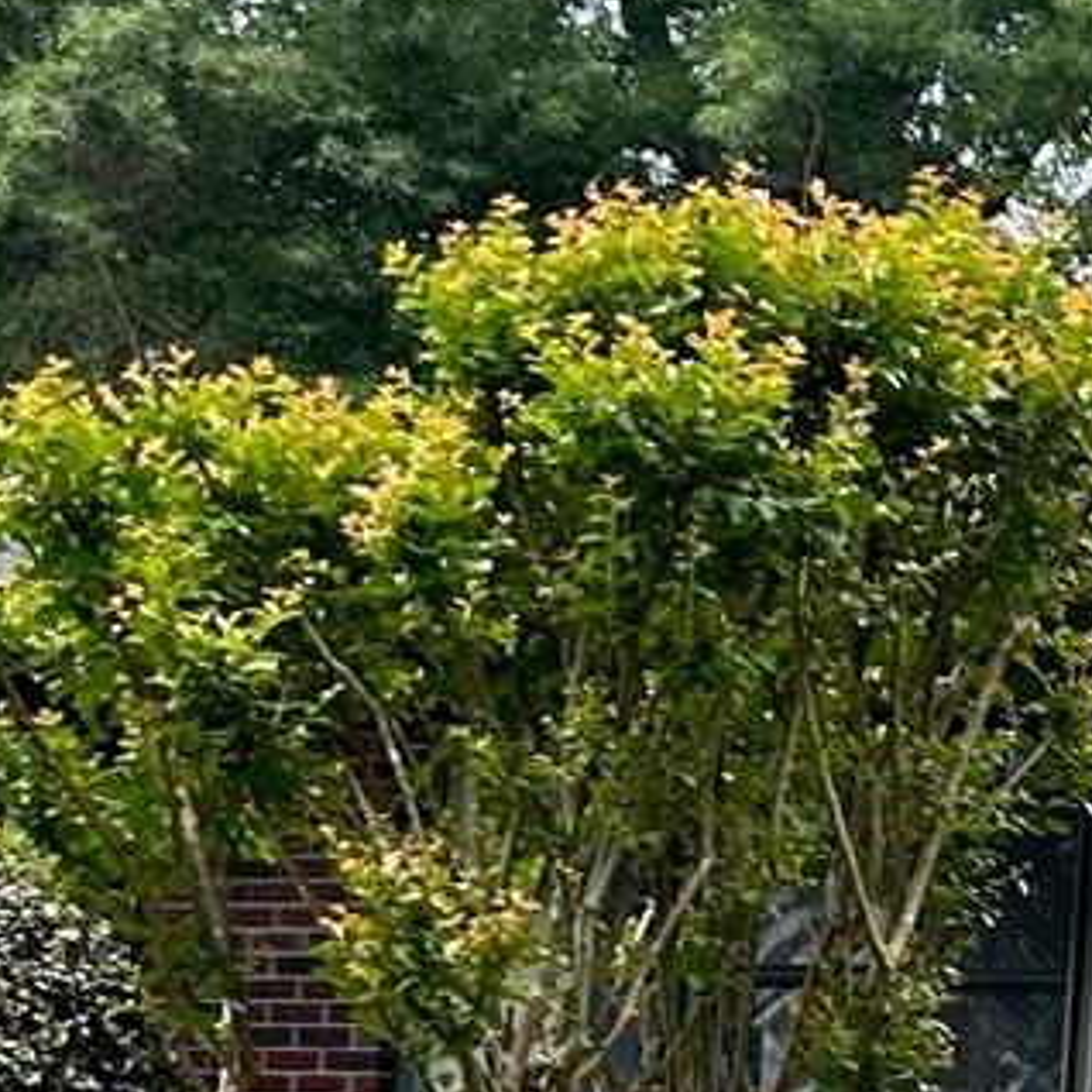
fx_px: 5282
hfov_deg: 10.6
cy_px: 1573
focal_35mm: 148
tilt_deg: +1.7
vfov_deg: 11.4
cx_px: 2342
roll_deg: -2.8
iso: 50
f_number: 1.5
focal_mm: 5.7
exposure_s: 1/658
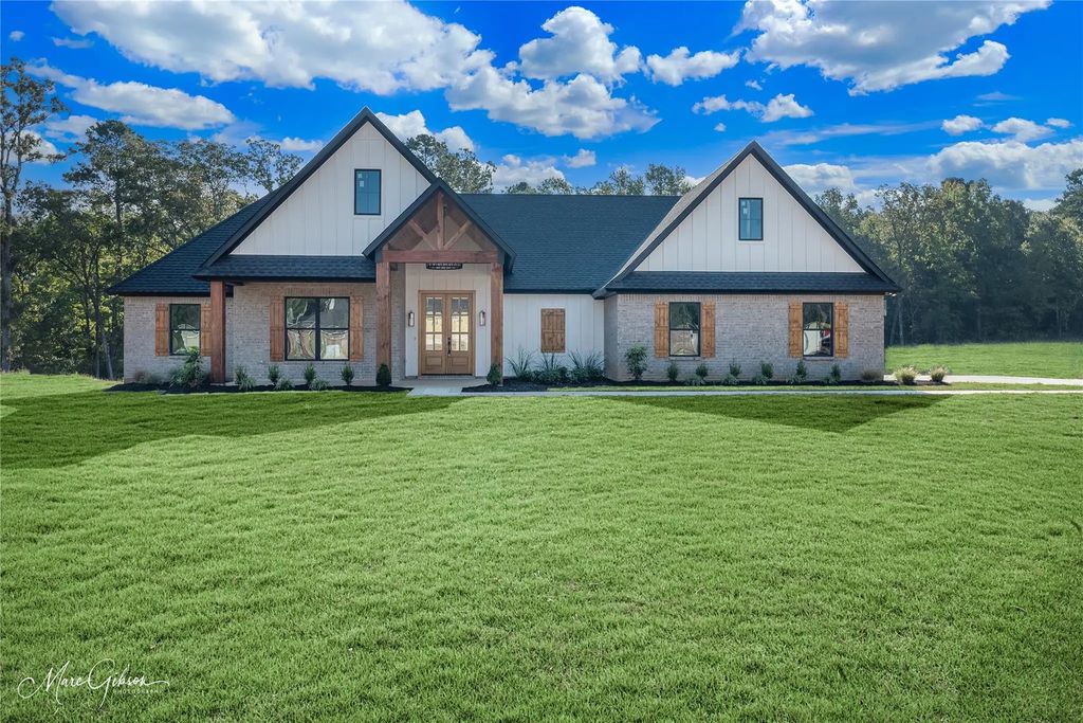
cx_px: 542
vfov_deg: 42.3
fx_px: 933
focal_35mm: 31
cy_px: 362
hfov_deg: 60.3
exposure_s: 1/1600
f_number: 7.1
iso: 400
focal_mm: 31
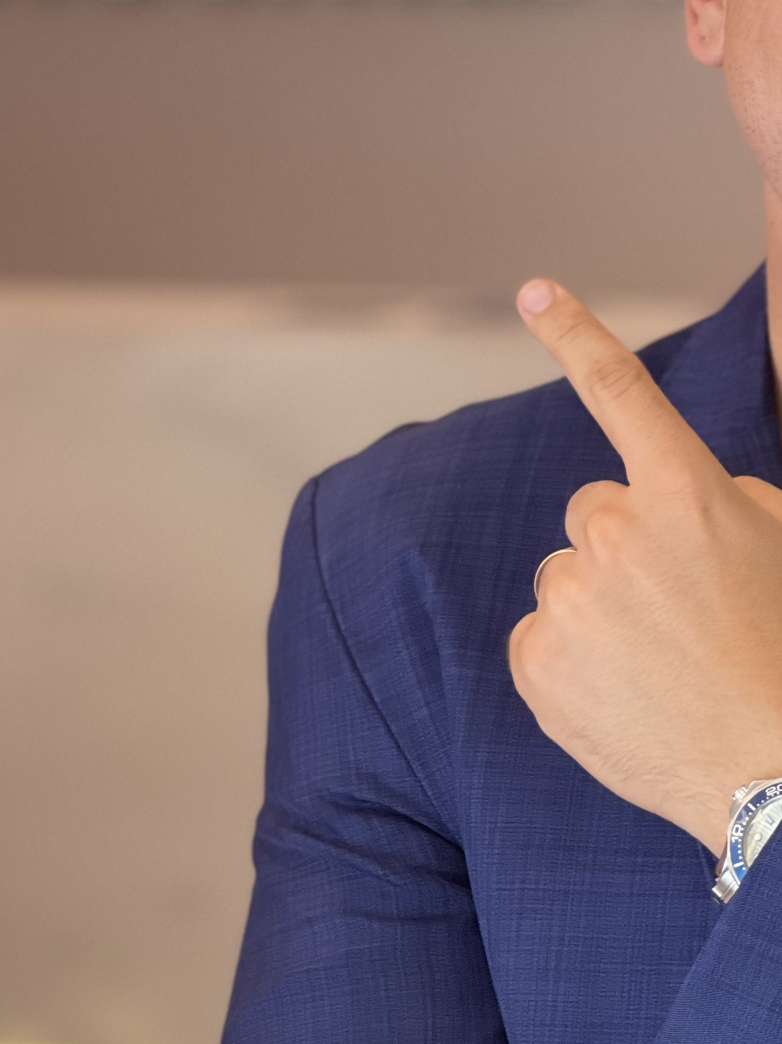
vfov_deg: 13.0
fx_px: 4580
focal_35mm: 152
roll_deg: -0.9
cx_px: 601
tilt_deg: -4.9
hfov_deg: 9.7
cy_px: 429
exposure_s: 1/120
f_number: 2.2
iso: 160
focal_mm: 7.5
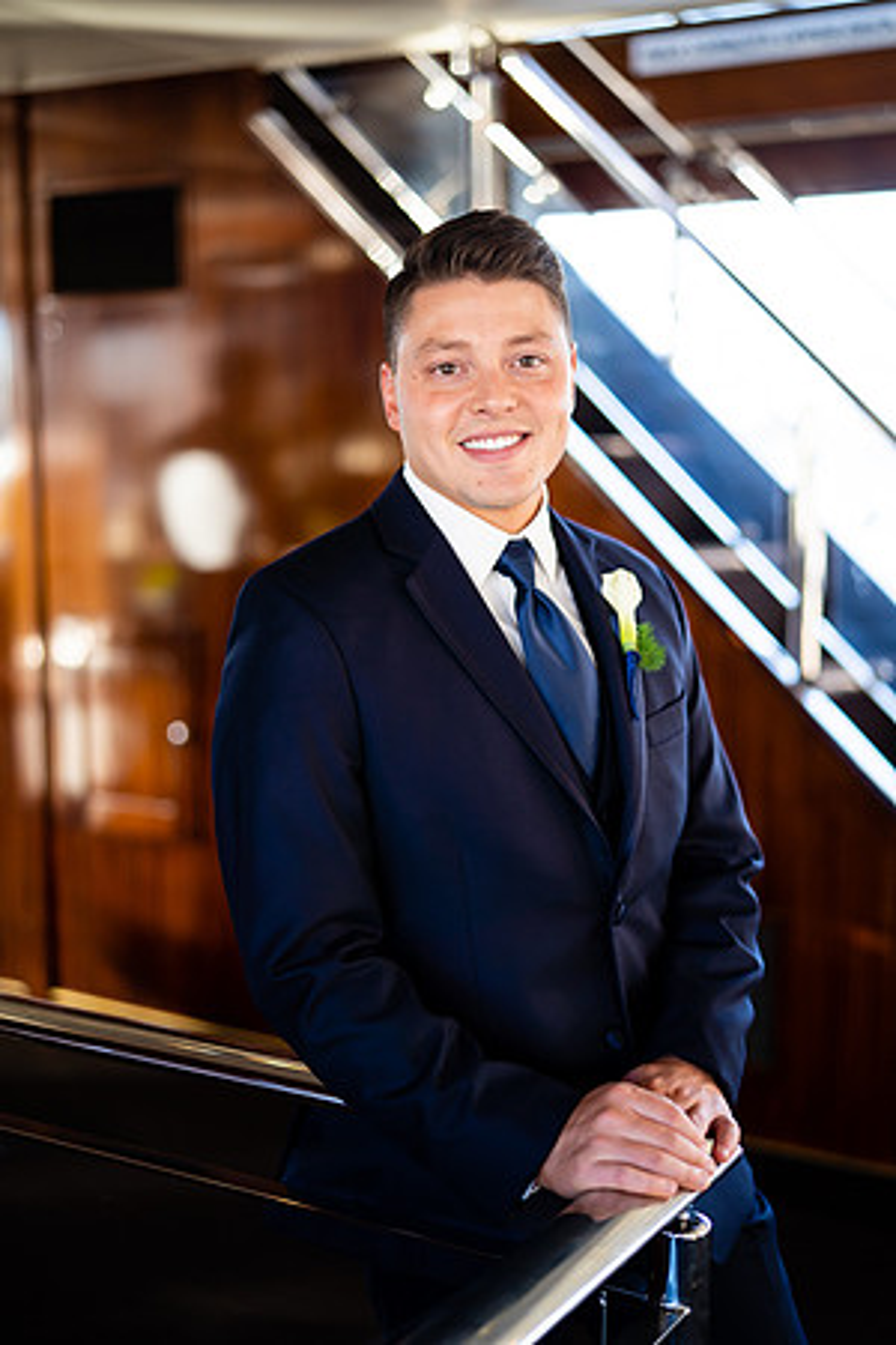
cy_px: 672
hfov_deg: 27.0
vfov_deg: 39.6
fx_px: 1867
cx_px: 448
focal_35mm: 50
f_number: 1.4
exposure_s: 1/320
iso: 160
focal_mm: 50
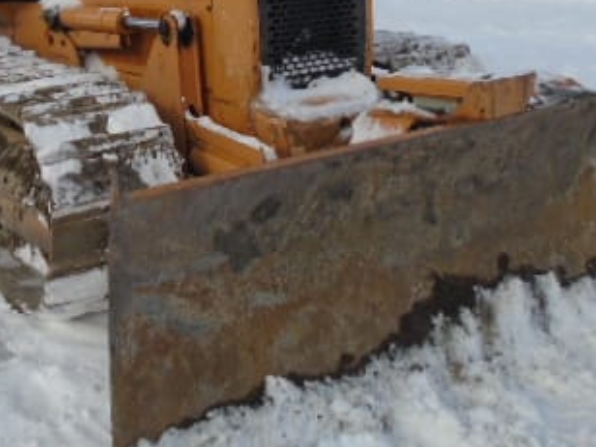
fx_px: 930
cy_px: 66
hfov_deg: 35.2
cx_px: 194
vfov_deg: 26.3
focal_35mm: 54
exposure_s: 1/320
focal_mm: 4.6
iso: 100
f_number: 8
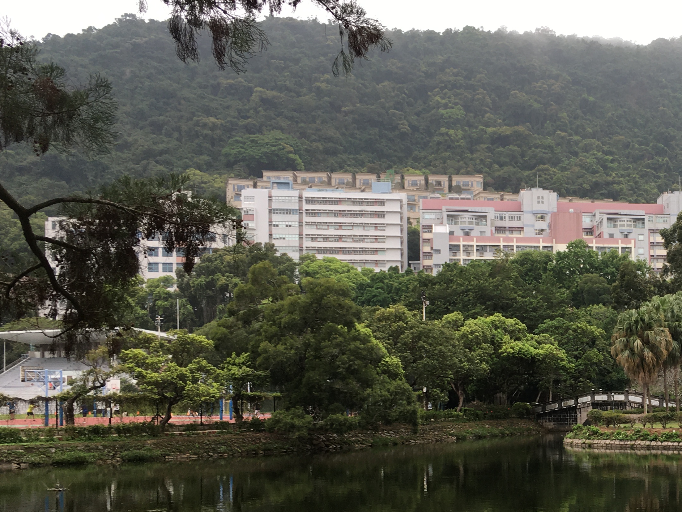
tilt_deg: -0.3
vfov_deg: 27.2
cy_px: 376
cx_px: 611
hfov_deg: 34.2
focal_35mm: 53
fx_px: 1044
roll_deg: +1.4
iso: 25
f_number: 2.2
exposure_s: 1/114
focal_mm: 4.15
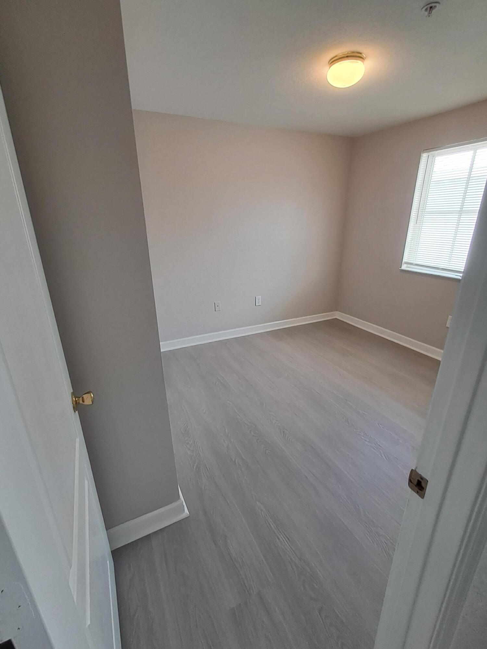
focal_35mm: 16
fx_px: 300
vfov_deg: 94.5
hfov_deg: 78.1
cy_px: 324
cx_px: 244
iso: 50
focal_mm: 1.64
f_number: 2.2
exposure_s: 1/40
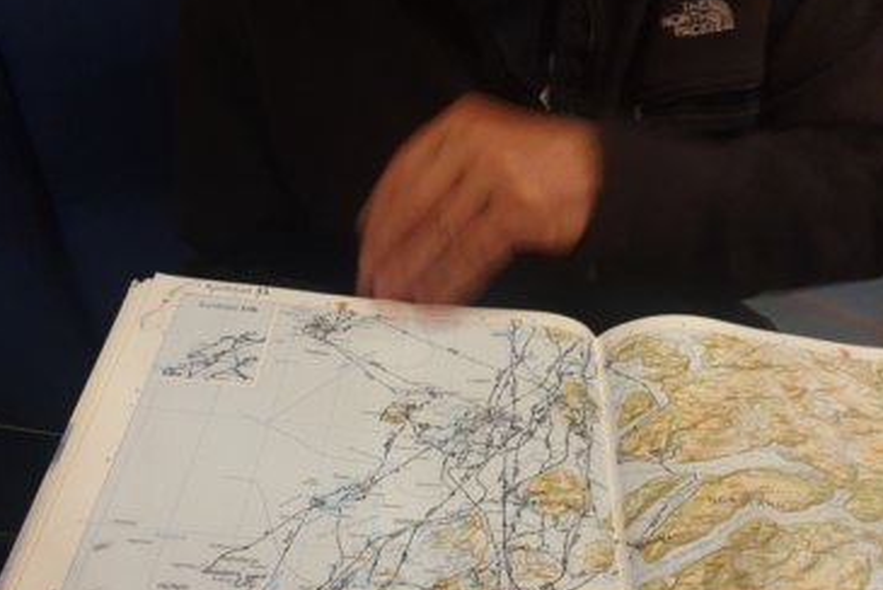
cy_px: 411
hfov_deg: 51.8
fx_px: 908
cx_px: 439
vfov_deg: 35.5
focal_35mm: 37
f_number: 1.5
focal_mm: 4.3
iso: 250
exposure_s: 1/17
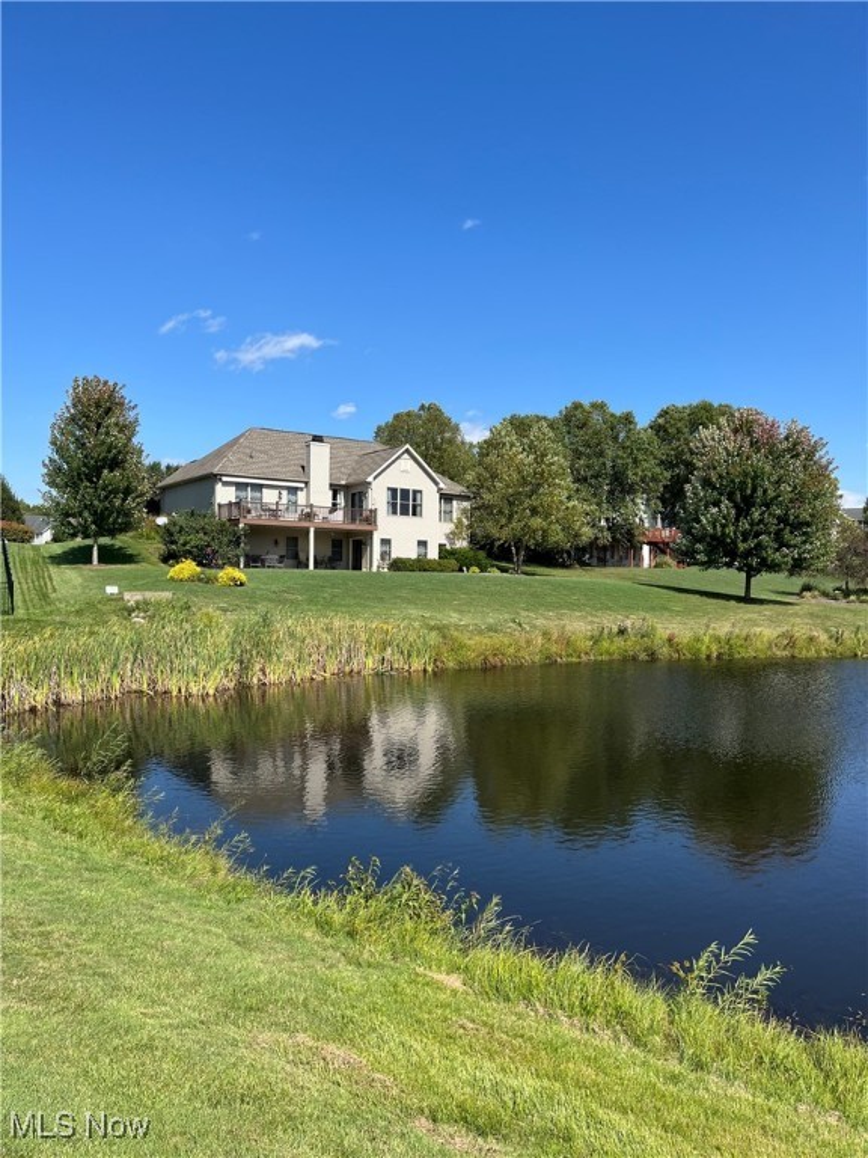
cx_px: 434
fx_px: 869
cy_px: 579
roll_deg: +1.2
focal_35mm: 26
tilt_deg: +0.3
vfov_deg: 67.3
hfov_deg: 53.1
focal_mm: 5.1
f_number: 1.6
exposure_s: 1/2967
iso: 50
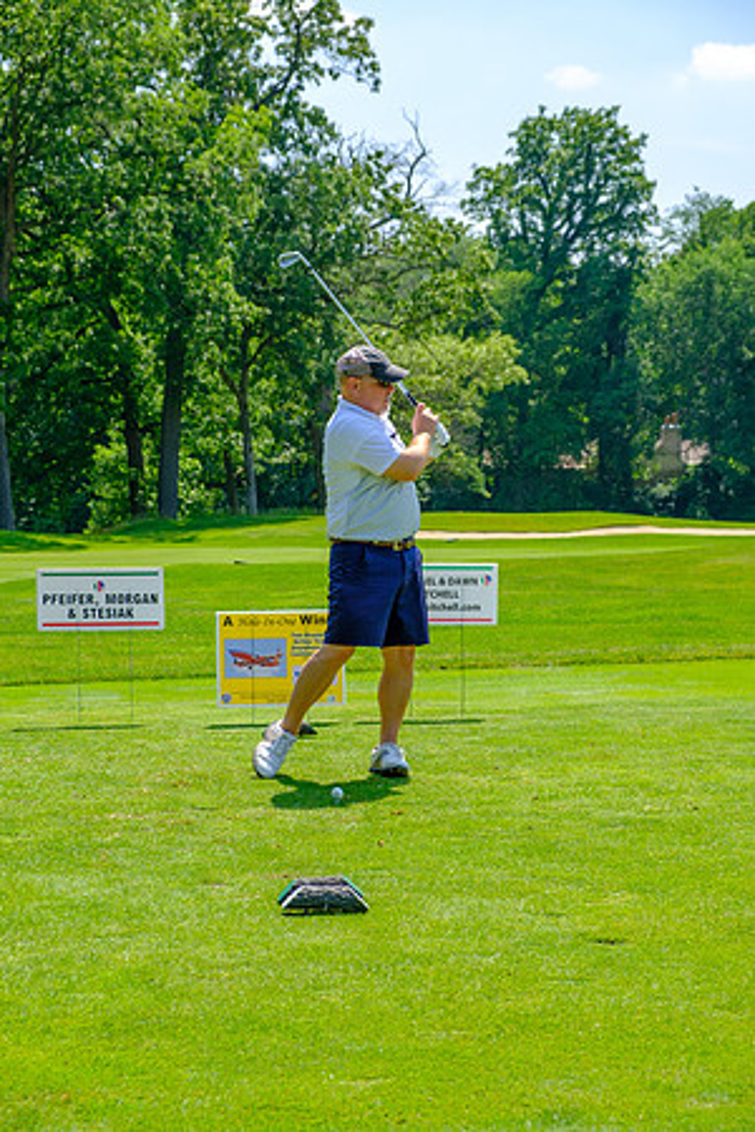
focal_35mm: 76
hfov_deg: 17.9
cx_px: 378
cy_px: 566
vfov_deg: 26.7
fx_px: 2391
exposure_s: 1/320
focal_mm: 50.5
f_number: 5.6
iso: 200
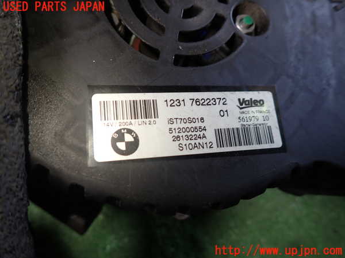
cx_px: 172
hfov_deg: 69.4
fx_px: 249
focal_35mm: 25
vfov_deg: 54.9
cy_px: 129
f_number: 2
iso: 100
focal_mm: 4.5
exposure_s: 1/60
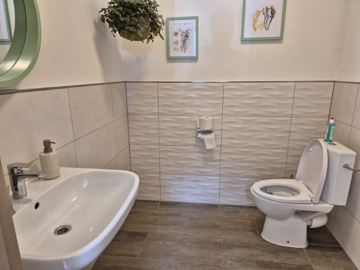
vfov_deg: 58.9
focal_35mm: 23
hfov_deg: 73.9
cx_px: 180
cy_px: 135
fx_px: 239
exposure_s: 1/52
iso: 80
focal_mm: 5.4
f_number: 1.8
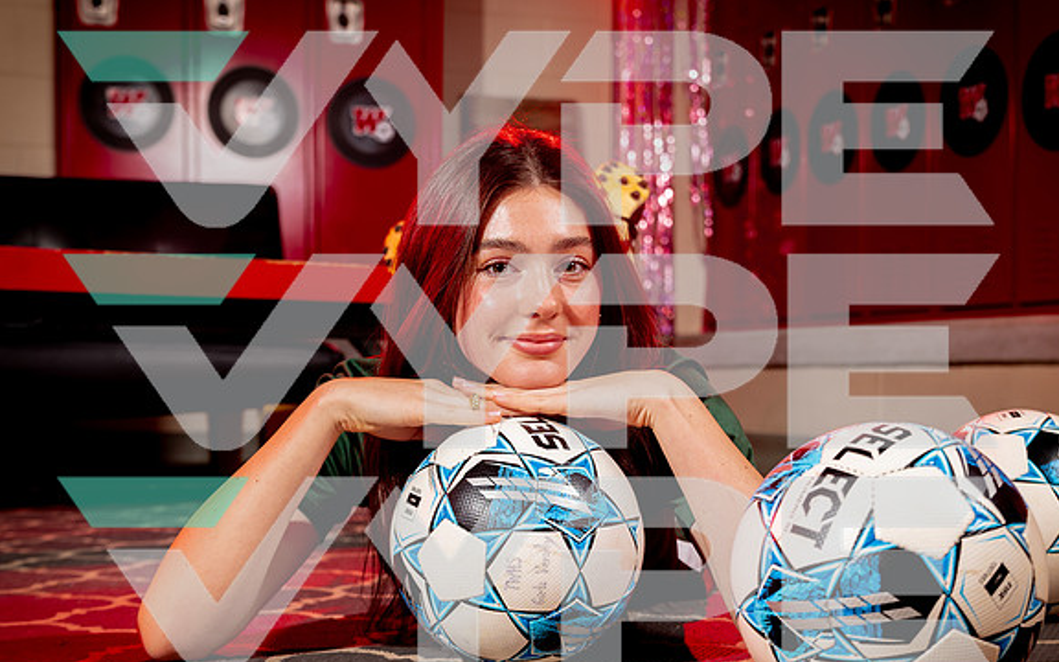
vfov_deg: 21.6
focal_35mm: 60
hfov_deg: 34.0
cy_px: 403
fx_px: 1732
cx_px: 572
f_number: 4.5
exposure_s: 1/250
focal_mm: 47
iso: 160
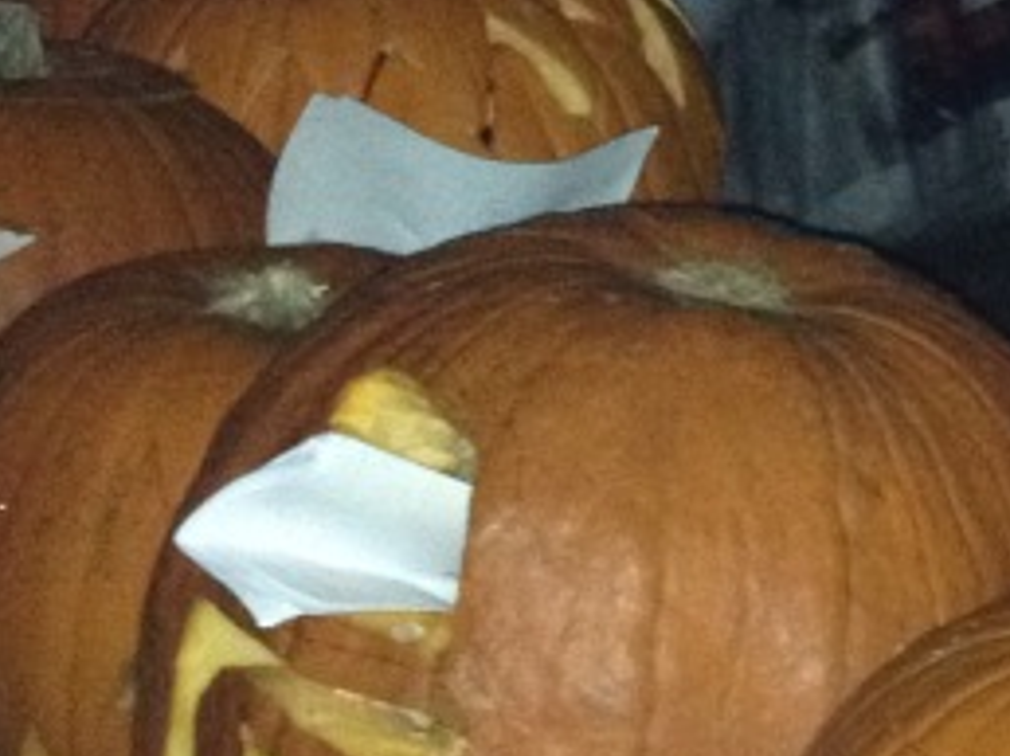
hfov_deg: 11.5
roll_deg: -0.9
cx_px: 1644
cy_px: 192
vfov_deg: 9.1
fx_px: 4751
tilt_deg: -15.8
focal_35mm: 163
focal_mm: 4.28
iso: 400
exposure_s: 1/16
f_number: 2.4
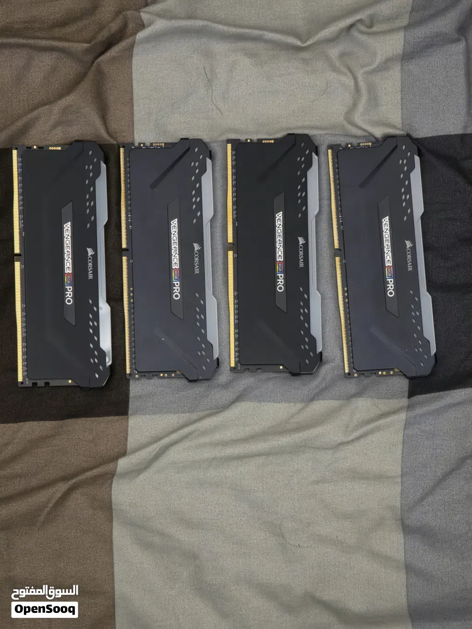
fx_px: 2090
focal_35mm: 115
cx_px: 236
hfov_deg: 12.9
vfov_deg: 17.1
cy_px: 314
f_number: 2.9
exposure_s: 1/33.3
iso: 1250
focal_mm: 18.6
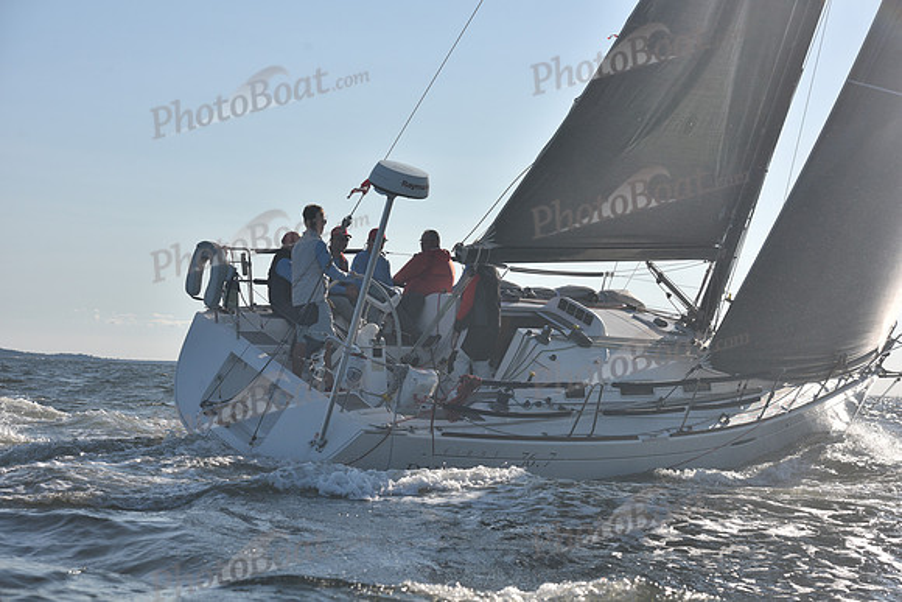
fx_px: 1754
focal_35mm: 70
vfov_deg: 19.5
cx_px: 451
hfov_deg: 28.8
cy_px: 301
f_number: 7.1
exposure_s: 1/640
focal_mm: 70
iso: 250
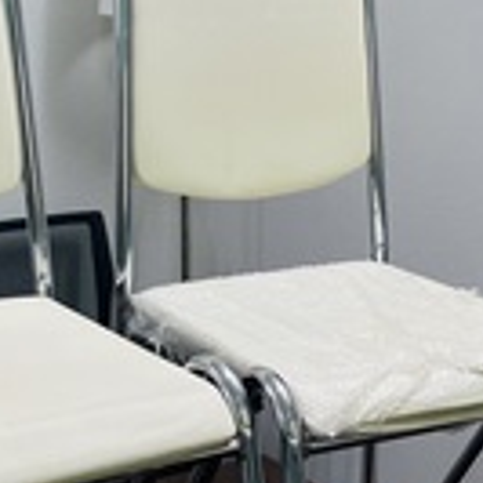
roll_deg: +0.1
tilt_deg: -12.1
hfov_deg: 22.7
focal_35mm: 76
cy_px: 205
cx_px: 176
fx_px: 1200
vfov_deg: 22.7
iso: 80
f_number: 1.6
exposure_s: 1/60
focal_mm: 5.1
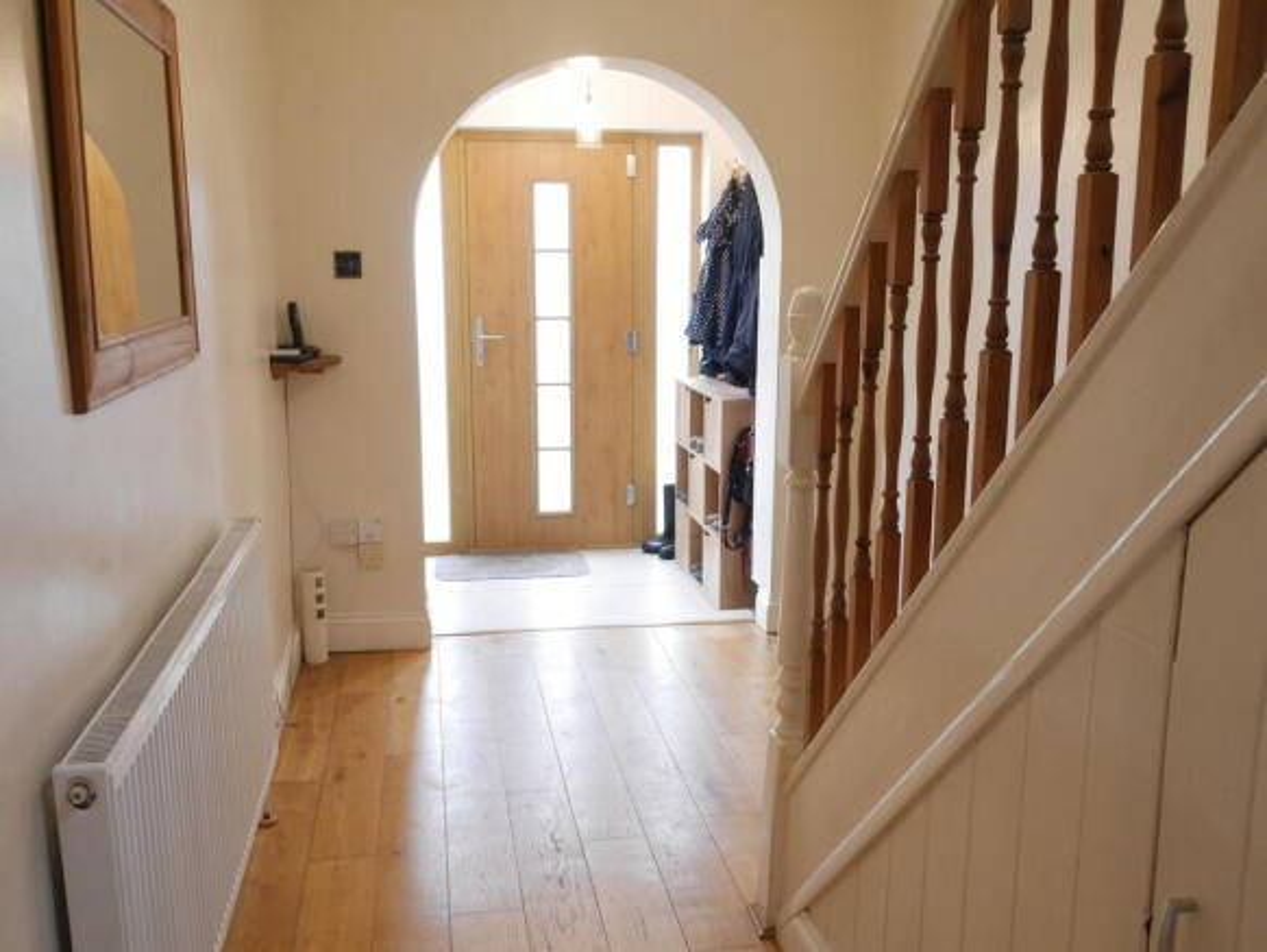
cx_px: 634
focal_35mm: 32
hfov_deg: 56.8
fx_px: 1172
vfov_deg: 44.2
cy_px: 476
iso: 1600
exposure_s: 1/60
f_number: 5.3
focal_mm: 16
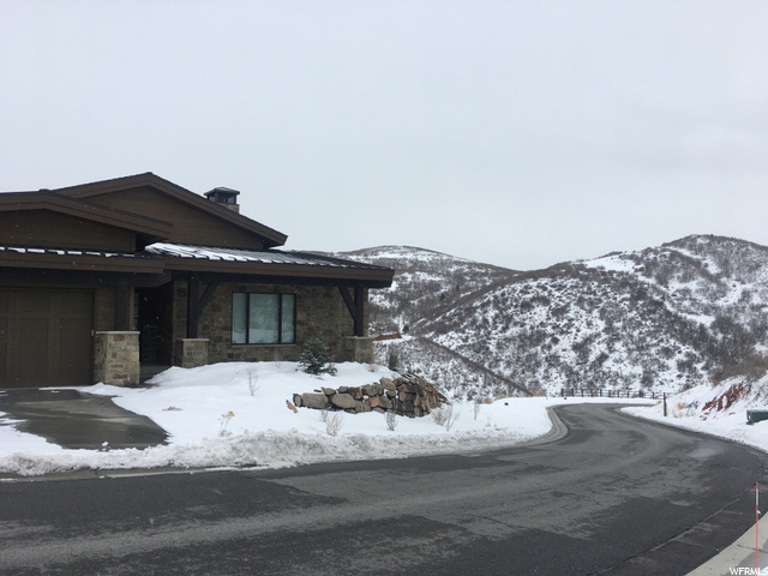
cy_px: 288
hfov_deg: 61.7
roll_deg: -0.5
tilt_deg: +1.7
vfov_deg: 48.2
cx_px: 384
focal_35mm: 29
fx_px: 643
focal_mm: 4.15
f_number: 2.2
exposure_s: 1/663
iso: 25
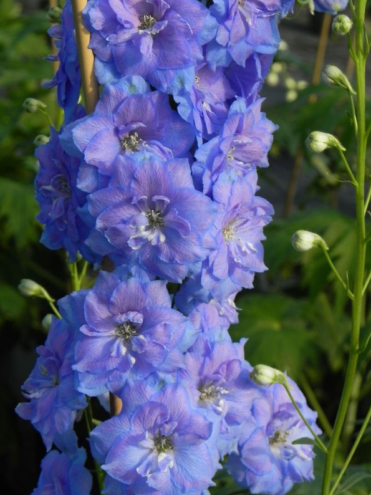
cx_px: 185
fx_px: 1859
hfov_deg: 11.4
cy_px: 249
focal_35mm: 130
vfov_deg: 15.2
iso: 160
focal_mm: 23
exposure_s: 1/500
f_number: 5
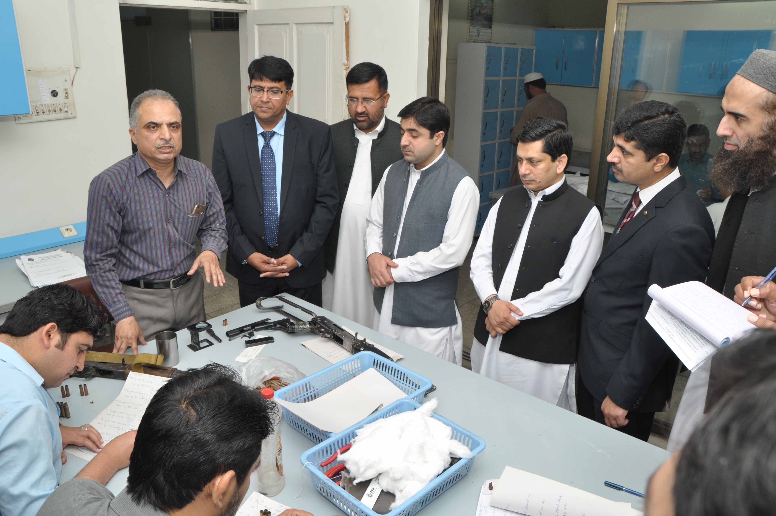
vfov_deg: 47.8
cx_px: 388
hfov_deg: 67.4
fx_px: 581
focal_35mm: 27
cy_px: 258
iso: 500
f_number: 8
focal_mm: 18
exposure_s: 1/125
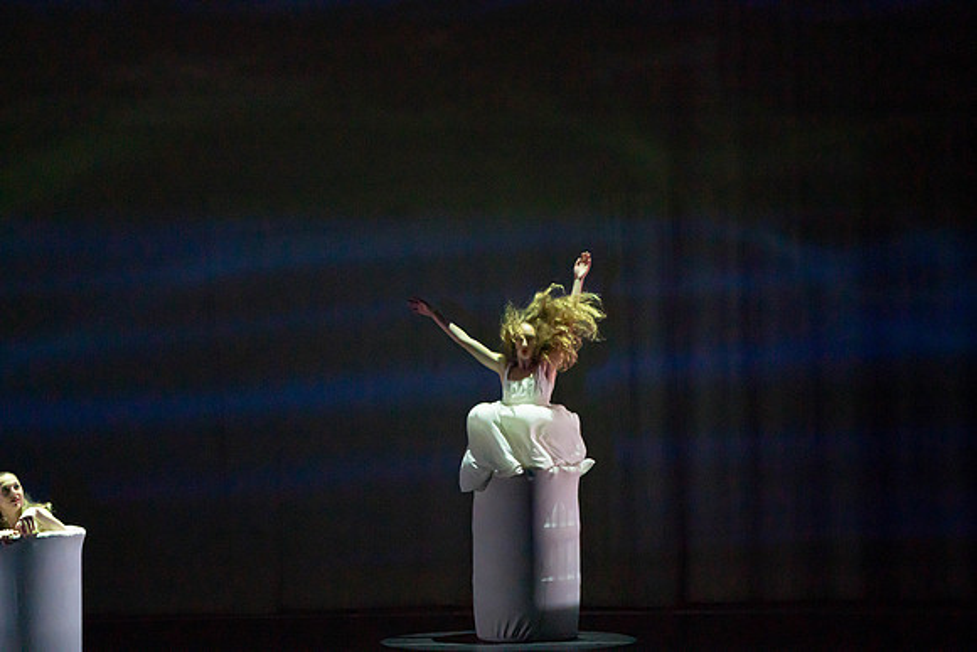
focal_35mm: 271
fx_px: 7356
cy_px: 326
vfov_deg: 5.1
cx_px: 488
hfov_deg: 7.6
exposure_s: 1/320
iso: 6400
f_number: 5.6
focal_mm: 271
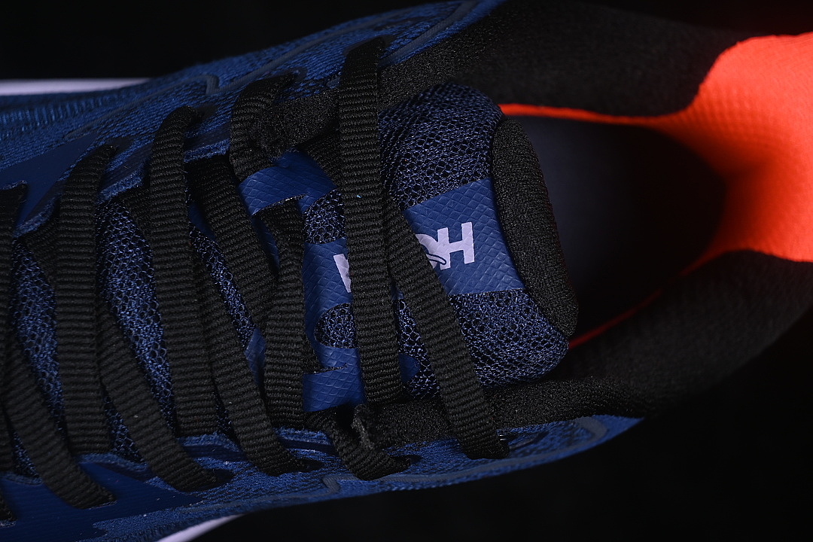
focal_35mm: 75
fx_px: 1694
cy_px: 271
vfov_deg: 18.2
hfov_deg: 27.0
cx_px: 406
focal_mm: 50
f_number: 6.3
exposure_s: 1/60
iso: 160
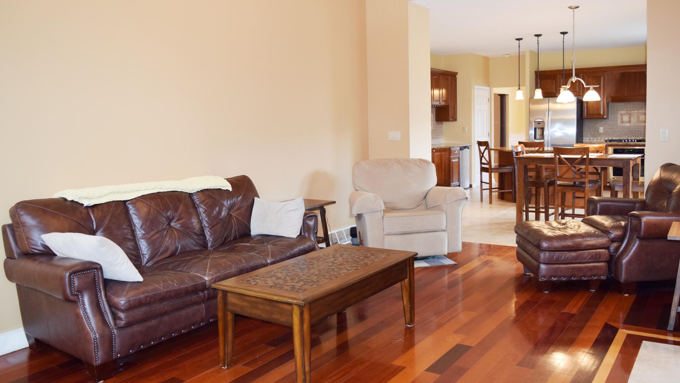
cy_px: 178
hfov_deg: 64.3
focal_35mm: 30
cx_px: 349
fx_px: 541
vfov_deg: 38.9
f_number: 4.5
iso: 800
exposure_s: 1/80
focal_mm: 18
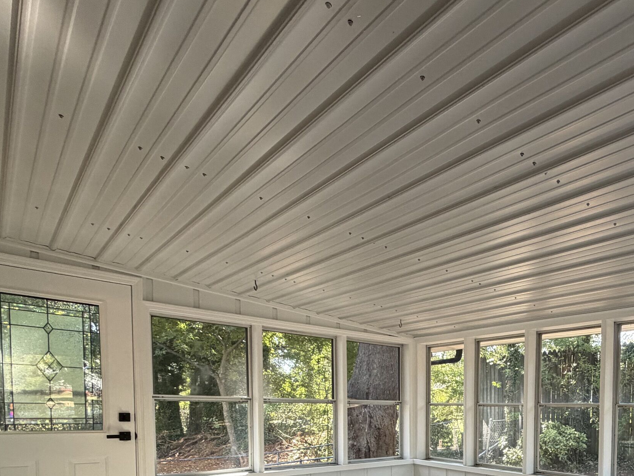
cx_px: 511
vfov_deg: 47.2
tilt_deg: -2.3
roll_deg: +0.4
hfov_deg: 61.5
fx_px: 476
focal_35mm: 26
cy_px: 436
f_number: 2.2
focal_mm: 2.22
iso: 200
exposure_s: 1/120
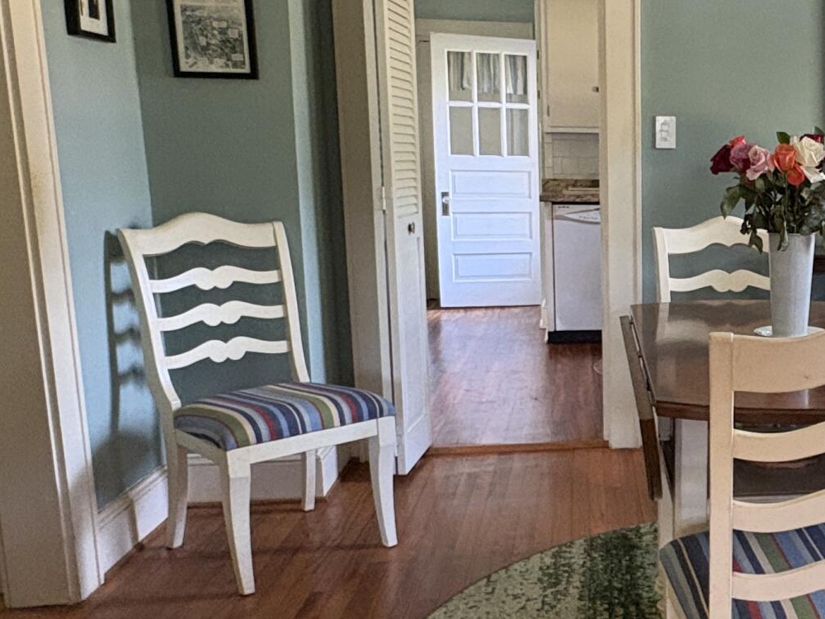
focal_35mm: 42
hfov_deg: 40.9
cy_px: 333
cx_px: 760
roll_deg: -0.7
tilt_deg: -9.8
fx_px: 1001
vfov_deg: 34.3
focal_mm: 2.22
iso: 500
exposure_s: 1/60
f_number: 2.2
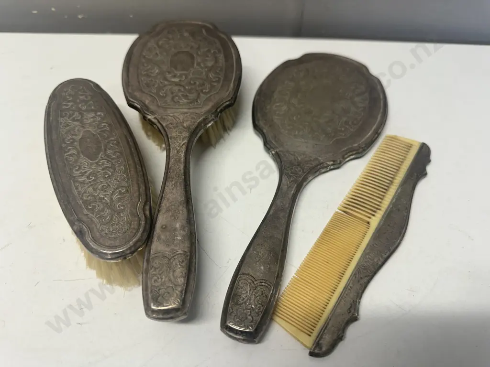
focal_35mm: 24
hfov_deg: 71.6
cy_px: 184
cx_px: 245
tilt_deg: -49.2
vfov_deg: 56.8
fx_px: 340
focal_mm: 6.86
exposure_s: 1/100
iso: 125
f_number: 1.78
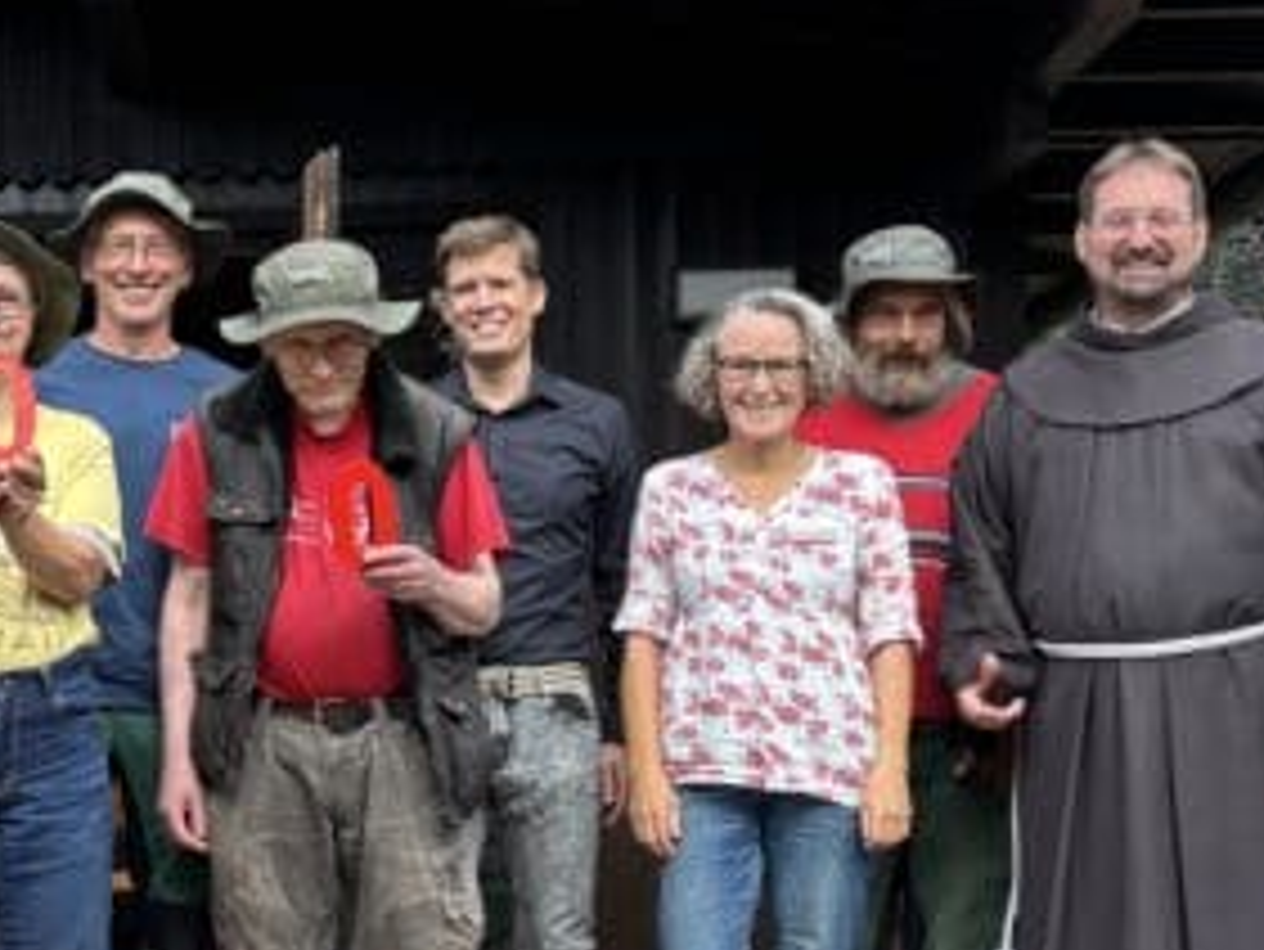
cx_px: -31
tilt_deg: +4.8
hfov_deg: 25.8
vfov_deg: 20.7
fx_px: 2594
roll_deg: -0.2
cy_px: 518
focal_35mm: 71
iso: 50
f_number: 1.6
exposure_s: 1/380
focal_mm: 5.96
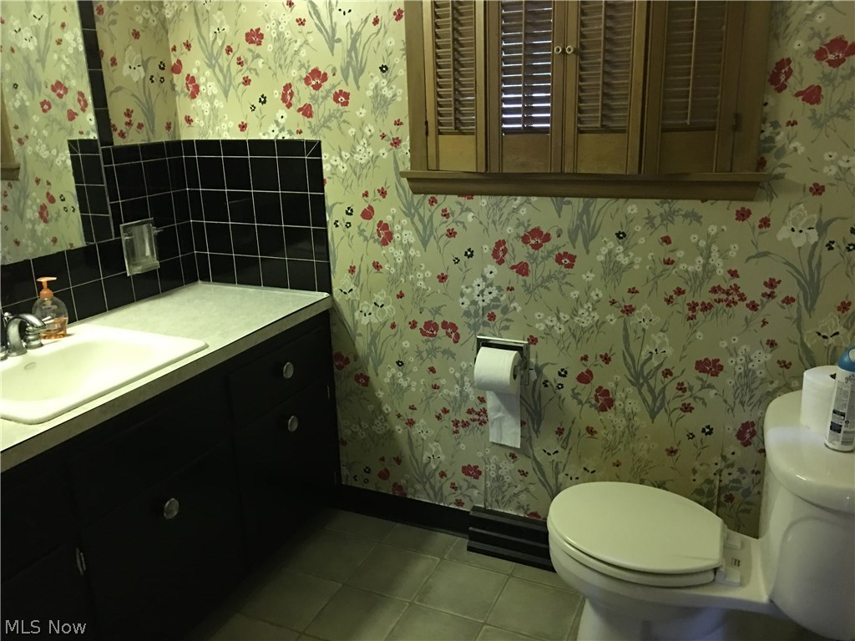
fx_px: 716
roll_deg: +3.1
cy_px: 320
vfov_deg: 48.2
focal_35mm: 29
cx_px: 428
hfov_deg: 61.7
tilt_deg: -18.6
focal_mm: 4.15
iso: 80
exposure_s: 1/4
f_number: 2.2
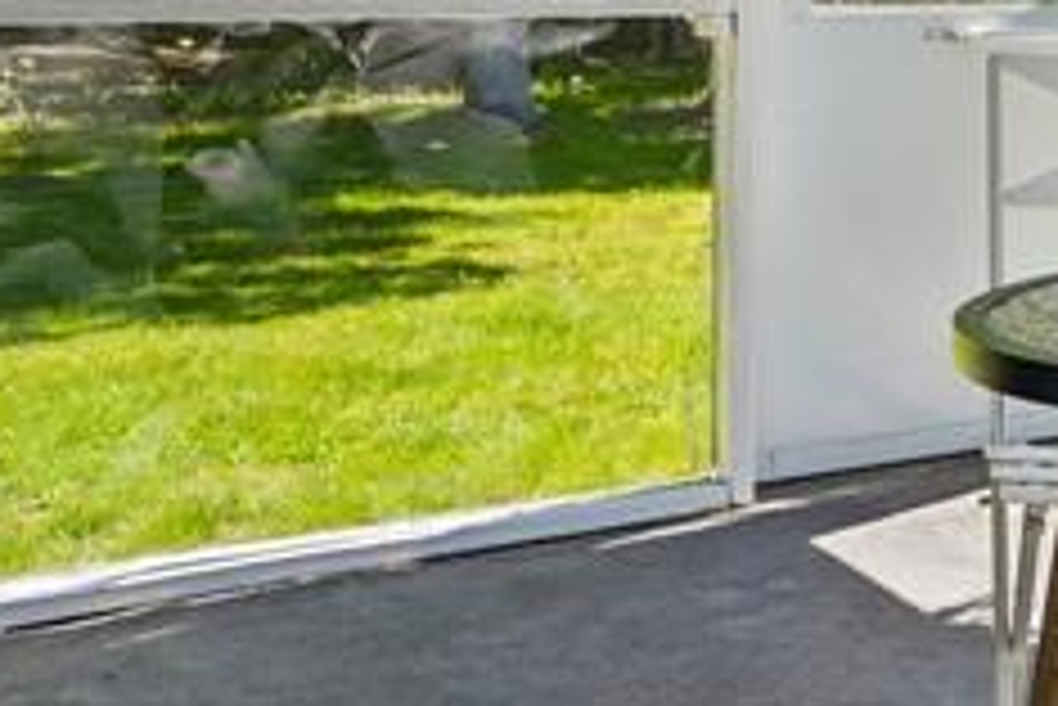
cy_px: 54
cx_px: 1675
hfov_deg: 24.1
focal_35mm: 61
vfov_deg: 21.7
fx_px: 1794
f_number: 8
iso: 125
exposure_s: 1/80
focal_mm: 14
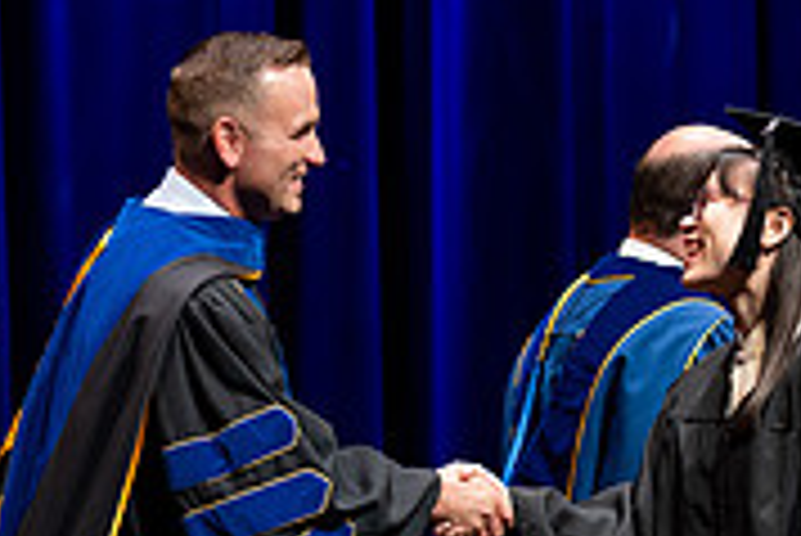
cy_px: 723
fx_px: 5077
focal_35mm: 228
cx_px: 410
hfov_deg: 9.0
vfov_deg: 6.0
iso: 500
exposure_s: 1/250
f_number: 2.8
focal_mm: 70
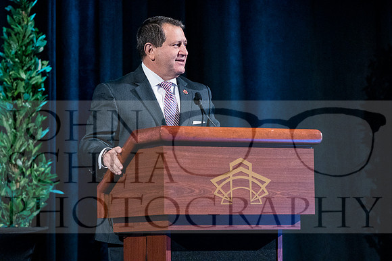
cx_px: 196
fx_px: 1797
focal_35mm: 165
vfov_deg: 8.3
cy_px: 130
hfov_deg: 12.4
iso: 6400
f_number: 3.5
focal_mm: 110
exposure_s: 1/200
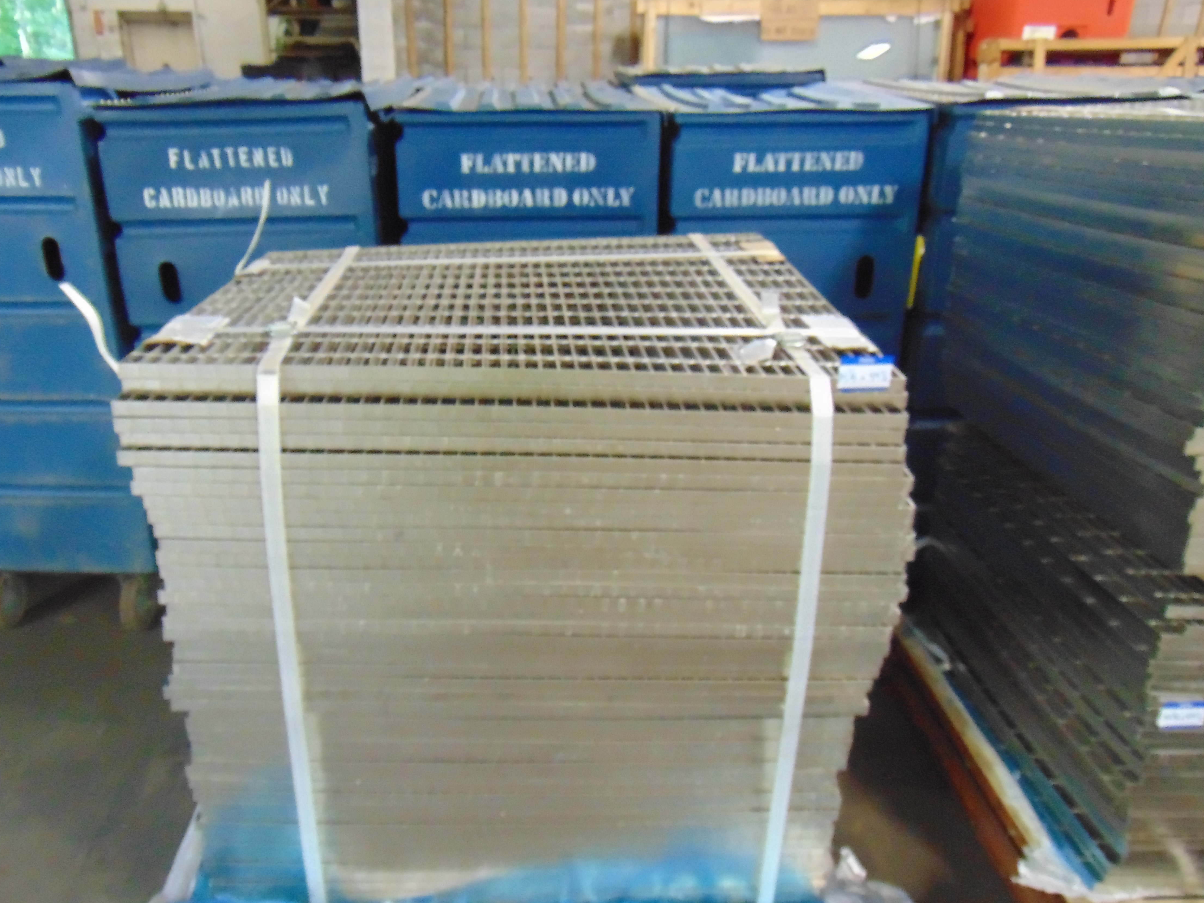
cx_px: 560
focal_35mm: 29
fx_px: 1009
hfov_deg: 61.6
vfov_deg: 48.2
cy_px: 488
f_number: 3
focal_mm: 4.5
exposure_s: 1/25
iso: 640
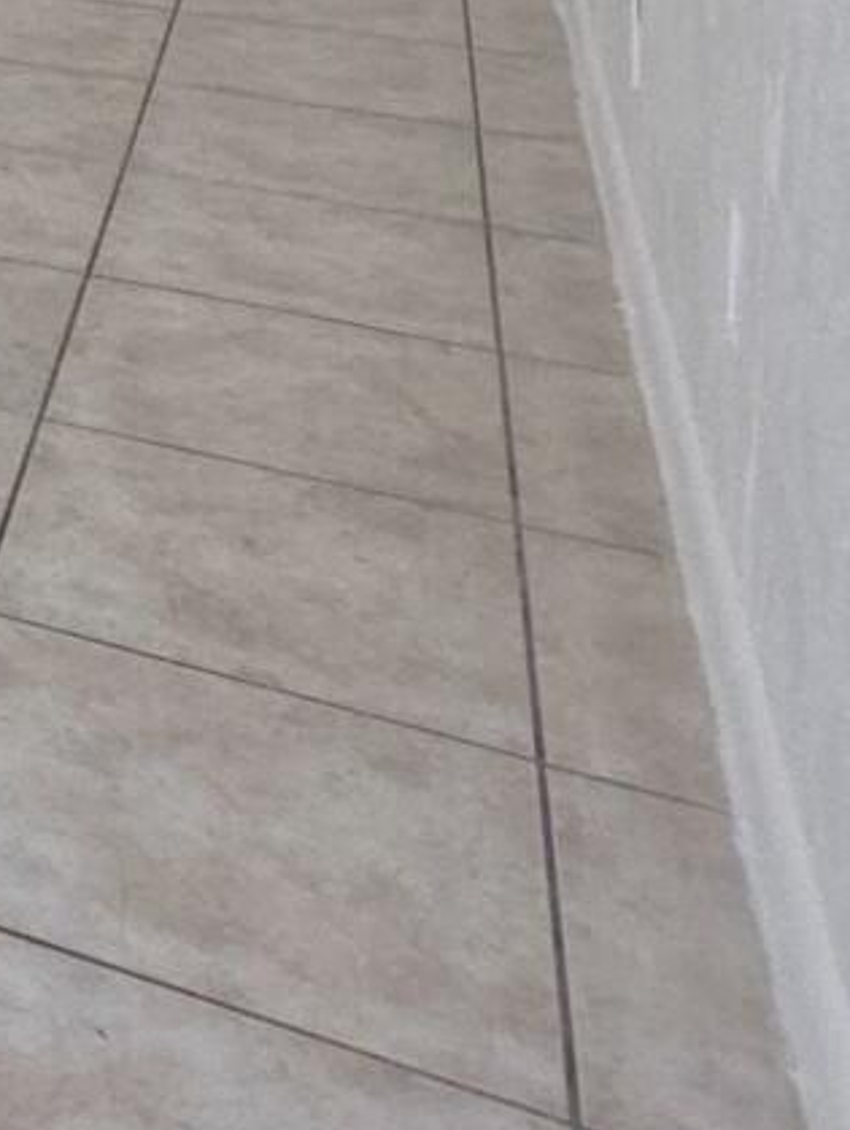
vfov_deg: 25.3
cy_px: -458
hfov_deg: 15.9
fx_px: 2027
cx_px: -1033
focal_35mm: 62
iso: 100
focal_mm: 2.2
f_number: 1.9
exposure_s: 1/60
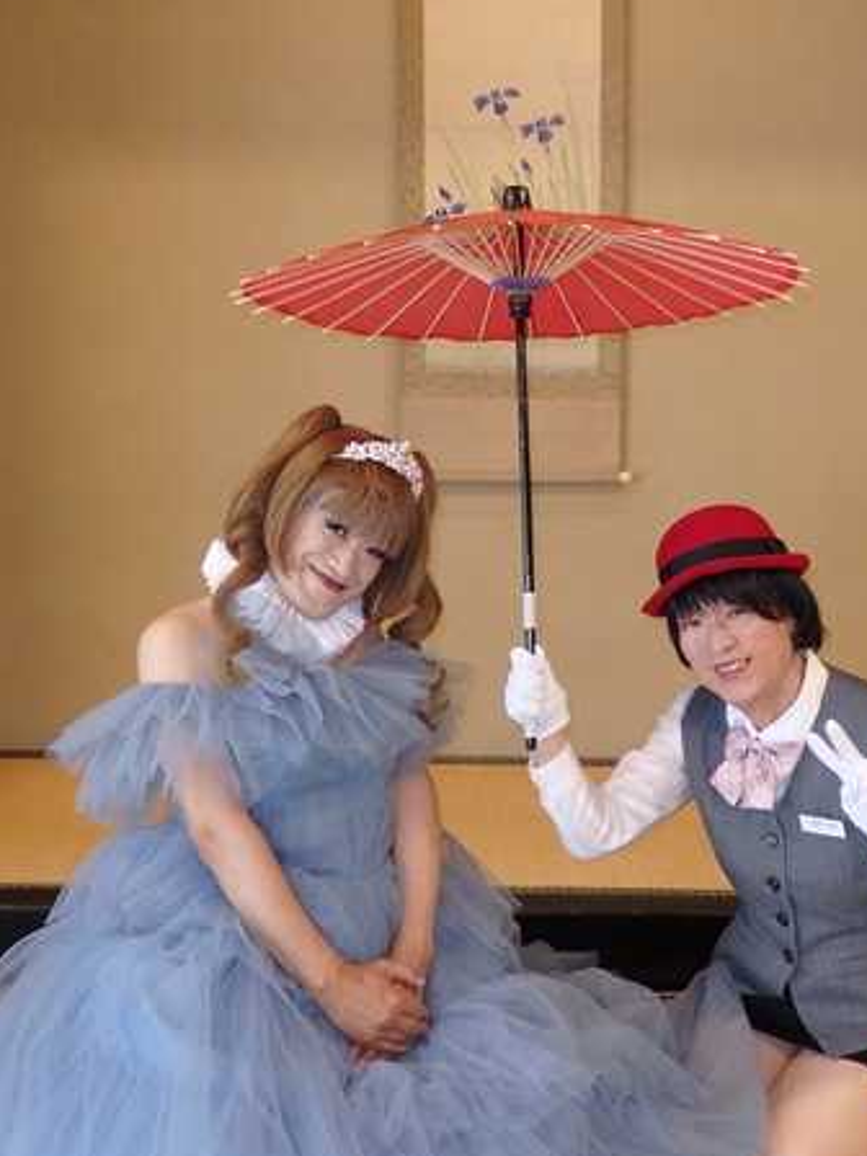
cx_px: 495
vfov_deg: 61.6
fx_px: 968
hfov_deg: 48.1
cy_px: 627
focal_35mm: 29
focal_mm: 4.5
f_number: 3
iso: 320
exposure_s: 1/30
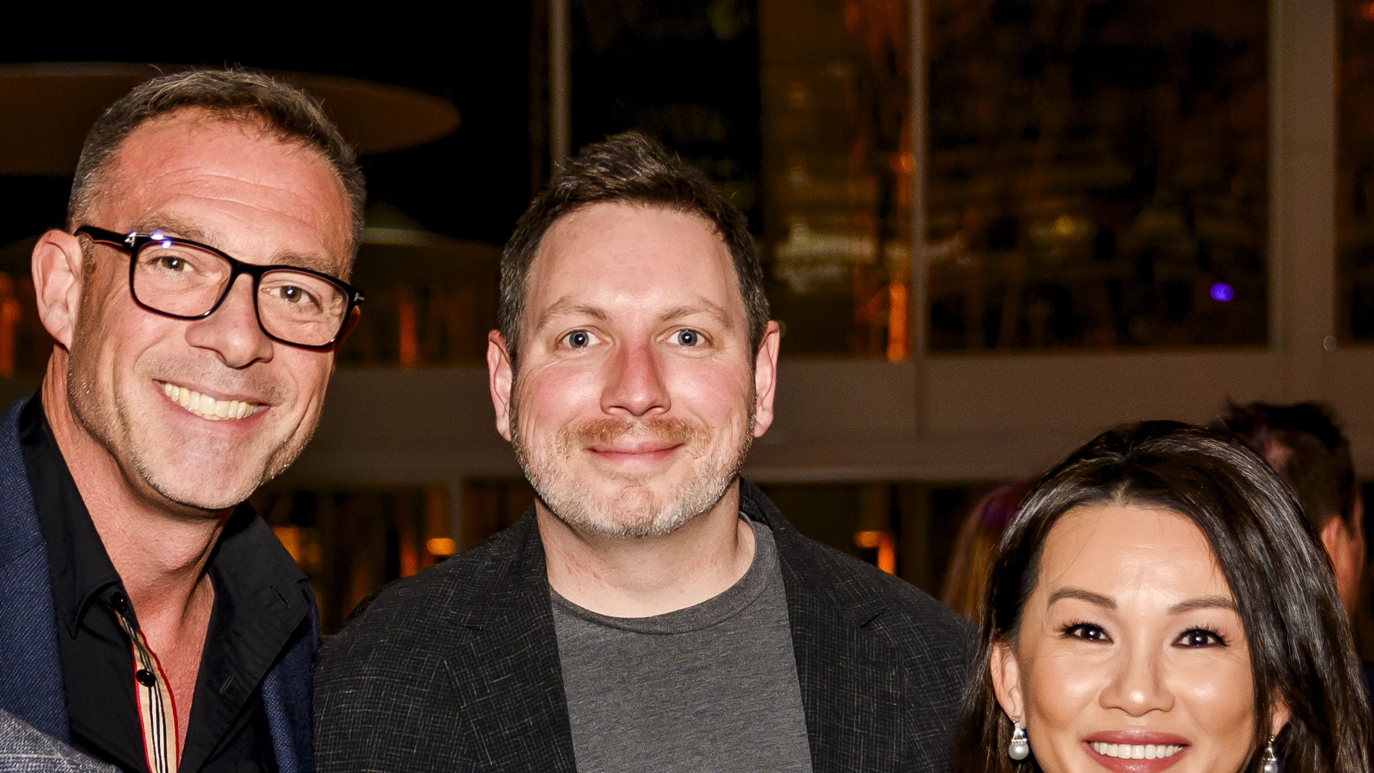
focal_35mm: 107
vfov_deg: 11.0
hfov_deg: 20.0
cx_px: 652
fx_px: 3899
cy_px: 1015
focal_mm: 36
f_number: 2.8
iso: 1000
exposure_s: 1/200
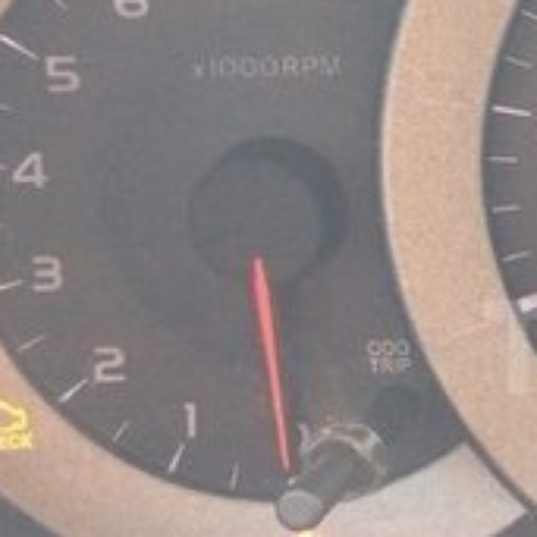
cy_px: 347
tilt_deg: -35.3
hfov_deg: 16.1
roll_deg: +1.9
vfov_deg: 17.5
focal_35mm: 99
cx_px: 804
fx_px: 1738
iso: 40
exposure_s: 1/33
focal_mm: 4.15
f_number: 2.2
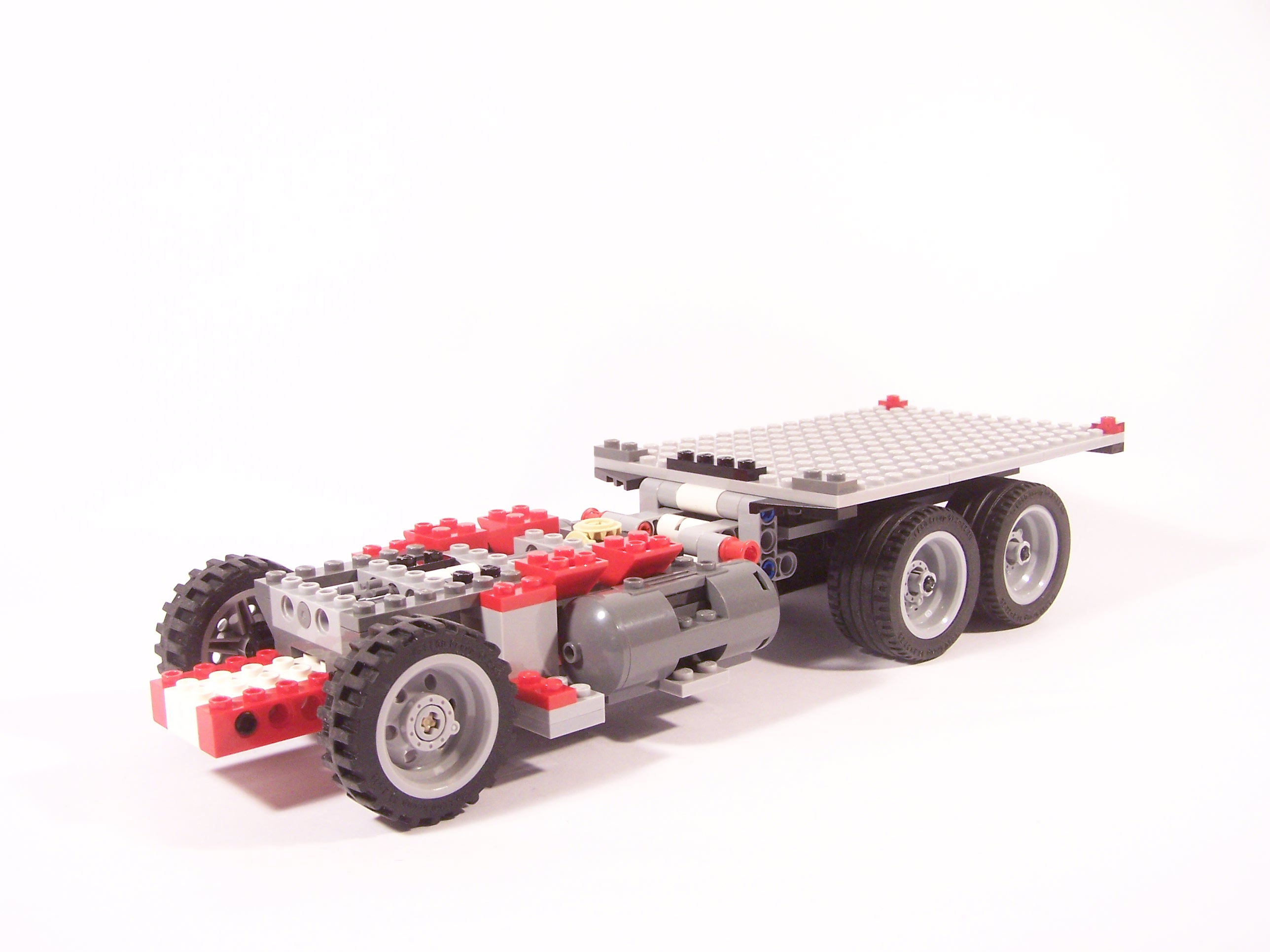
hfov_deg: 49.0
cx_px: 635
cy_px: 476
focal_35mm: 38
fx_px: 1394
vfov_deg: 37.7
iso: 200
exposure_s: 1/20
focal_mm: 6.3
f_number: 3.6
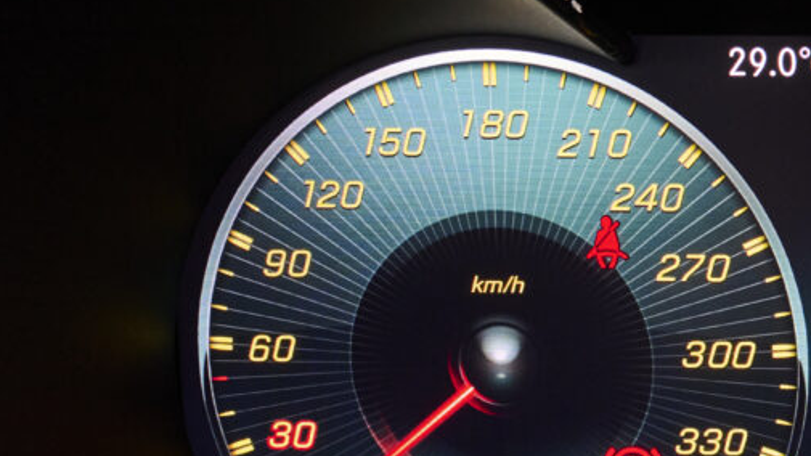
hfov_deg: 22.0
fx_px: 1884
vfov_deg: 13.7
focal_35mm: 88
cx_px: 1036
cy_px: 374
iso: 1250
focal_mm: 27.5
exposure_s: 1/40
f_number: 5
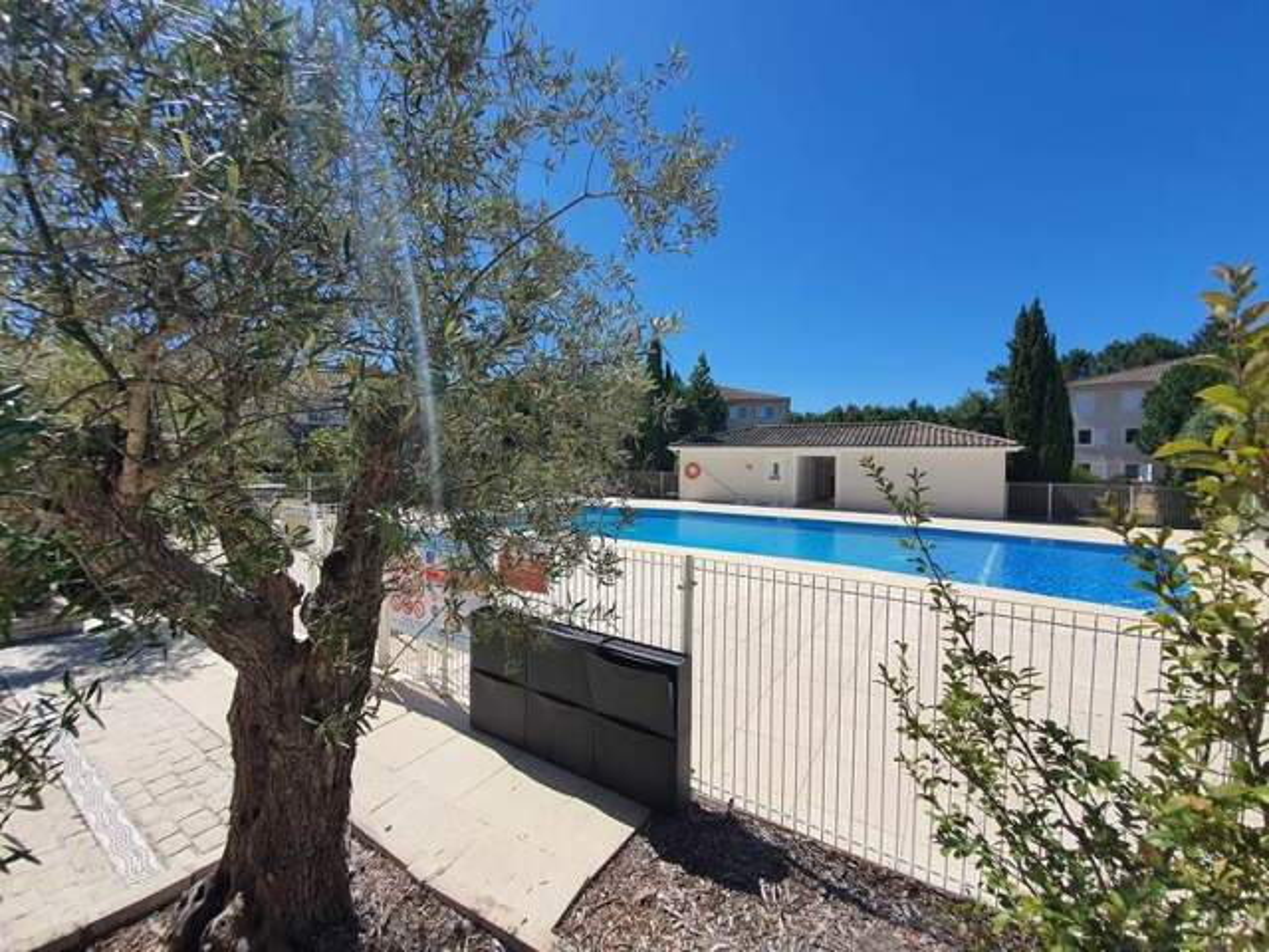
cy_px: 476
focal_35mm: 13
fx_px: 477
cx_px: 634
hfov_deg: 106.2
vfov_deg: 89.9
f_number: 2.2
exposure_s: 1/1344
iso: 50
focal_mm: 1.8
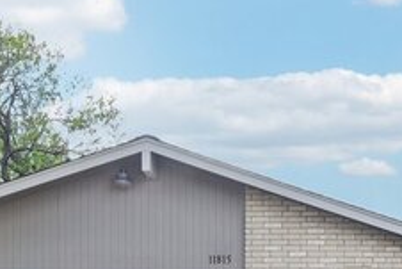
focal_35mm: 68
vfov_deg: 19.6
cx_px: 295
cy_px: 250
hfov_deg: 29.2
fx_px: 760
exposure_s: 1/160
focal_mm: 24
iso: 400
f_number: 8
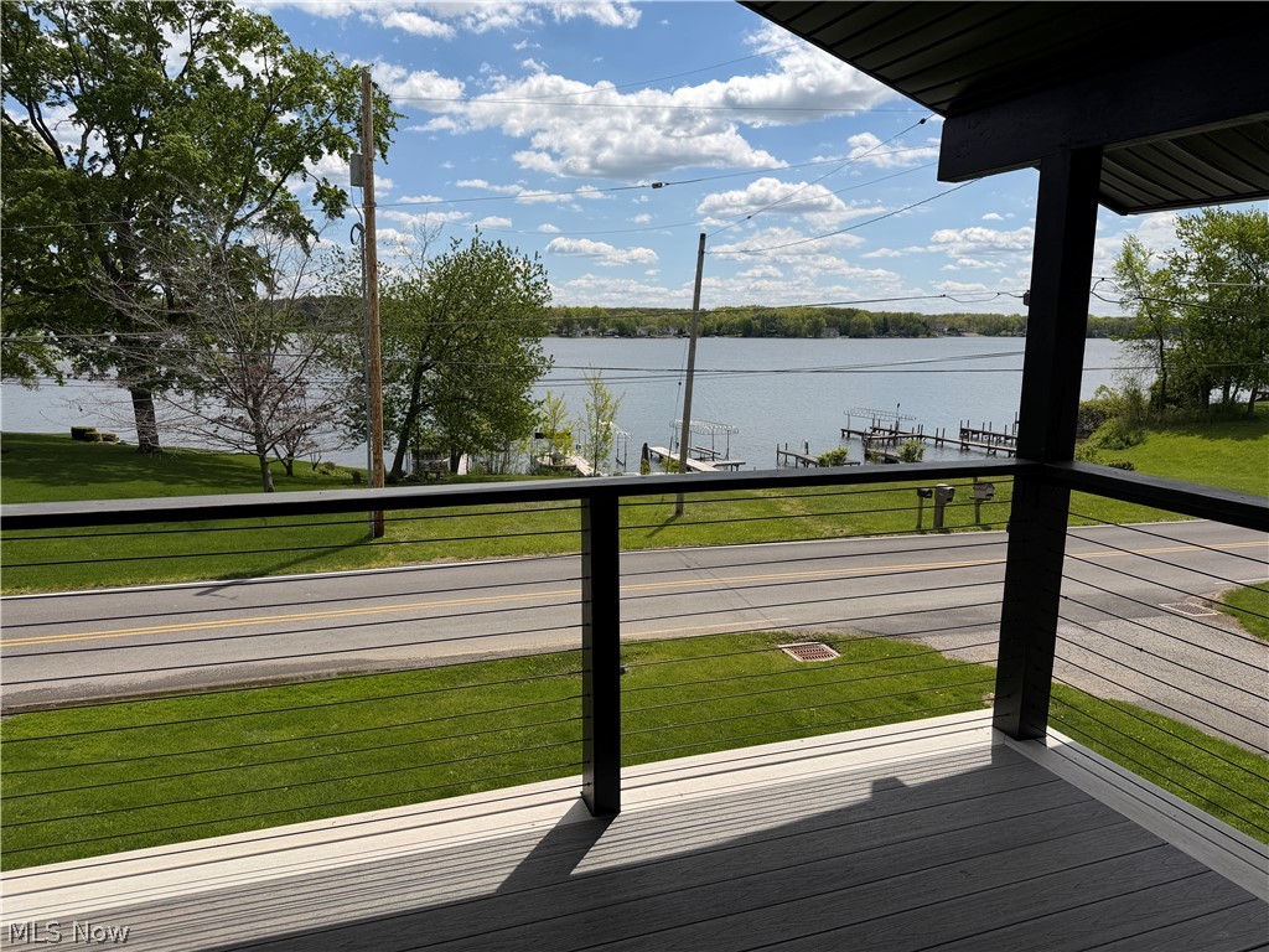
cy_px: 476
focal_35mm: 24
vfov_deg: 56.8
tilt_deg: -9.5
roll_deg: -0.4
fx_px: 880
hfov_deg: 71.6
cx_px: 634
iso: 80
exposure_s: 1/9091
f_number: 1.78
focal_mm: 6.76
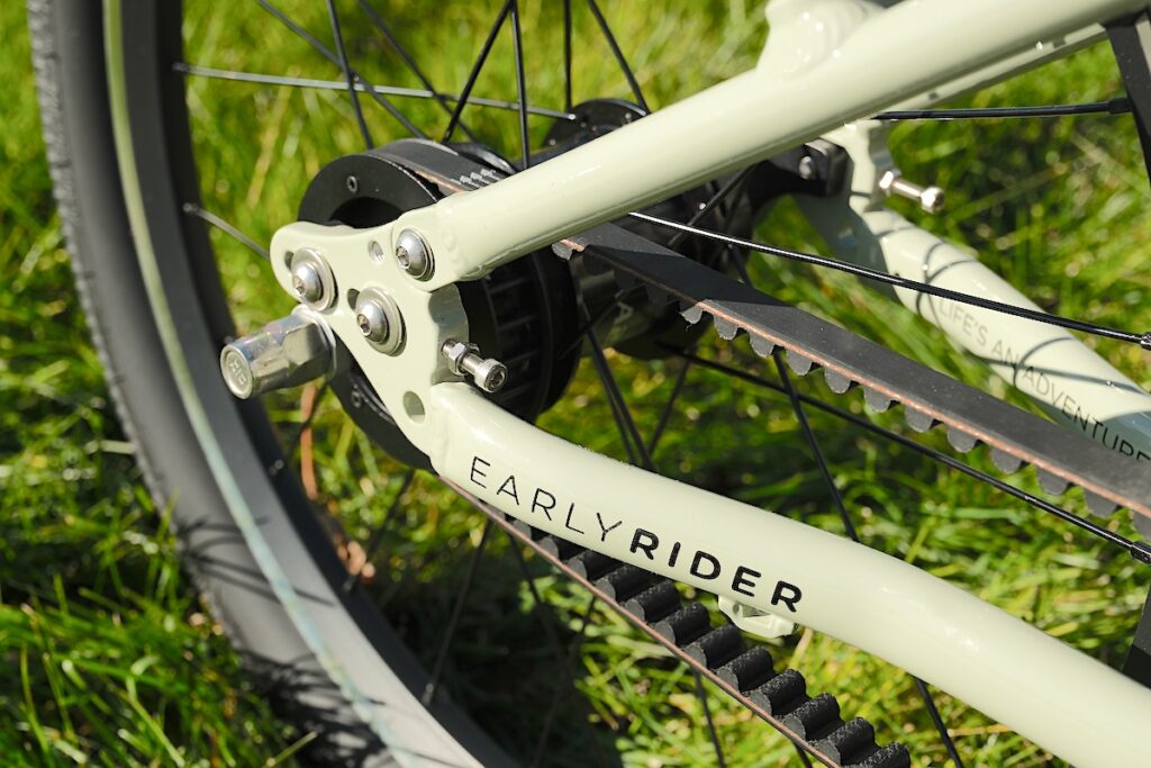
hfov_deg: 43.6
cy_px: 384
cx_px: 576
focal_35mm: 45
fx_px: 1439
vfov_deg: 29.9
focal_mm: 30
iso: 125
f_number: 5.6
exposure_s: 1/500
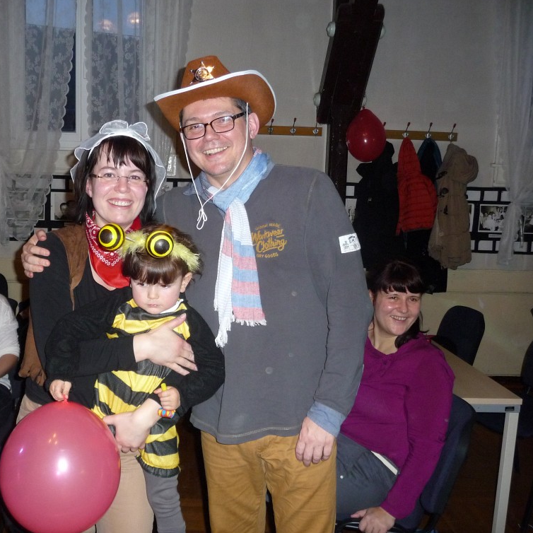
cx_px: 188
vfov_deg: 46.0
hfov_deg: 45.5
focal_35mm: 36
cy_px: 264
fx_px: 627
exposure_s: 1/30
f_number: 3.4
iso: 320
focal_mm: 5
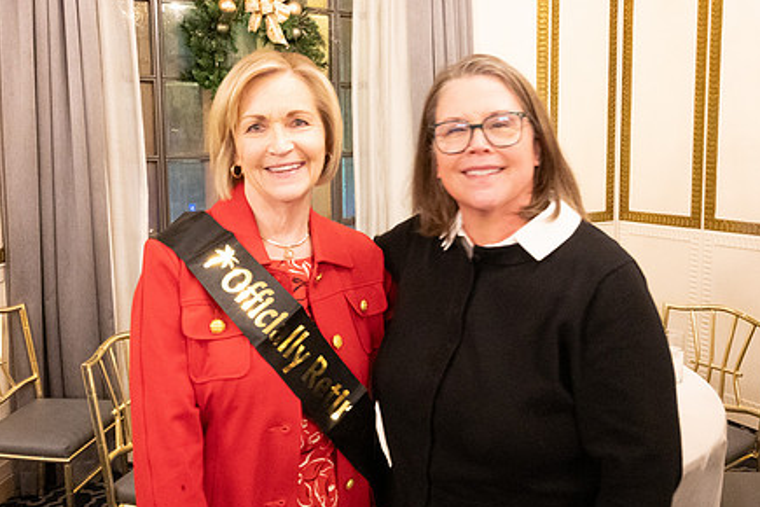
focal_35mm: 32
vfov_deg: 41.0
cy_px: 210
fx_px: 676
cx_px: 367
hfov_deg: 58.7
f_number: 22
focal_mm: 24
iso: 22800
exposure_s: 1/4
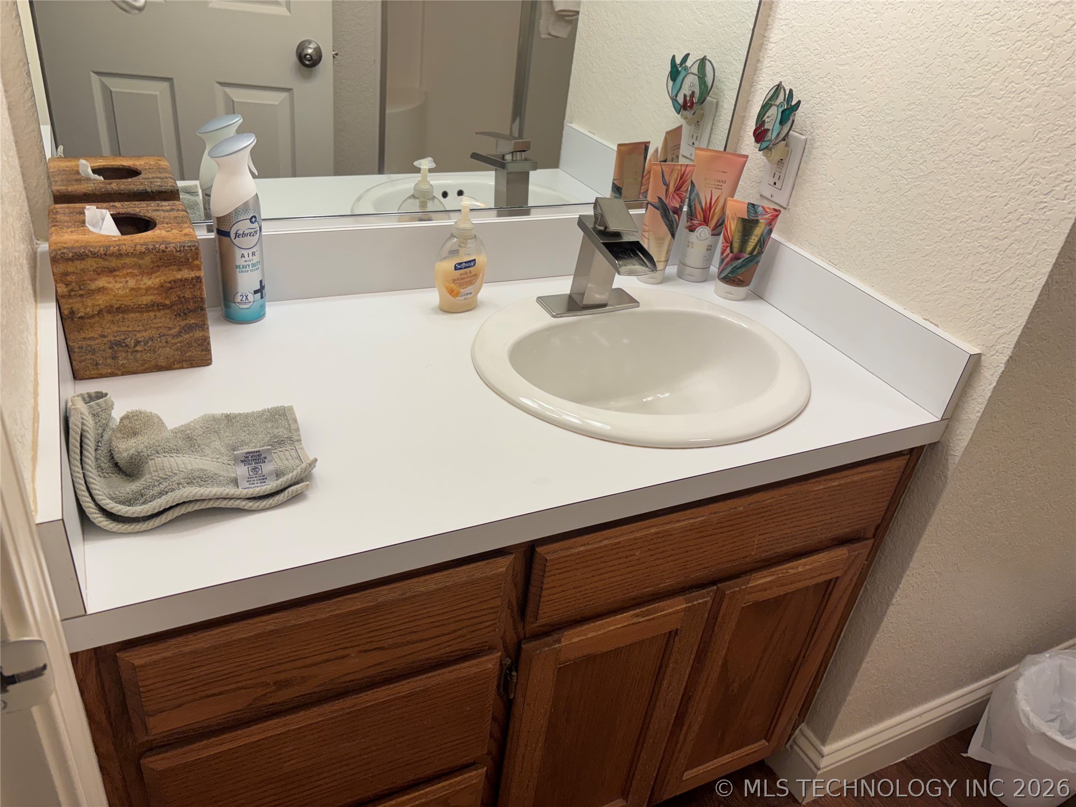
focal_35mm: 26
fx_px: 808
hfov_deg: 67.3
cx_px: 538
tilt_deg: -31.6
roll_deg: -7.5
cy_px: 404
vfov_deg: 53.1
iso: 64
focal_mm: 5.96
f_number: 1.6
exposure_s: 1/120
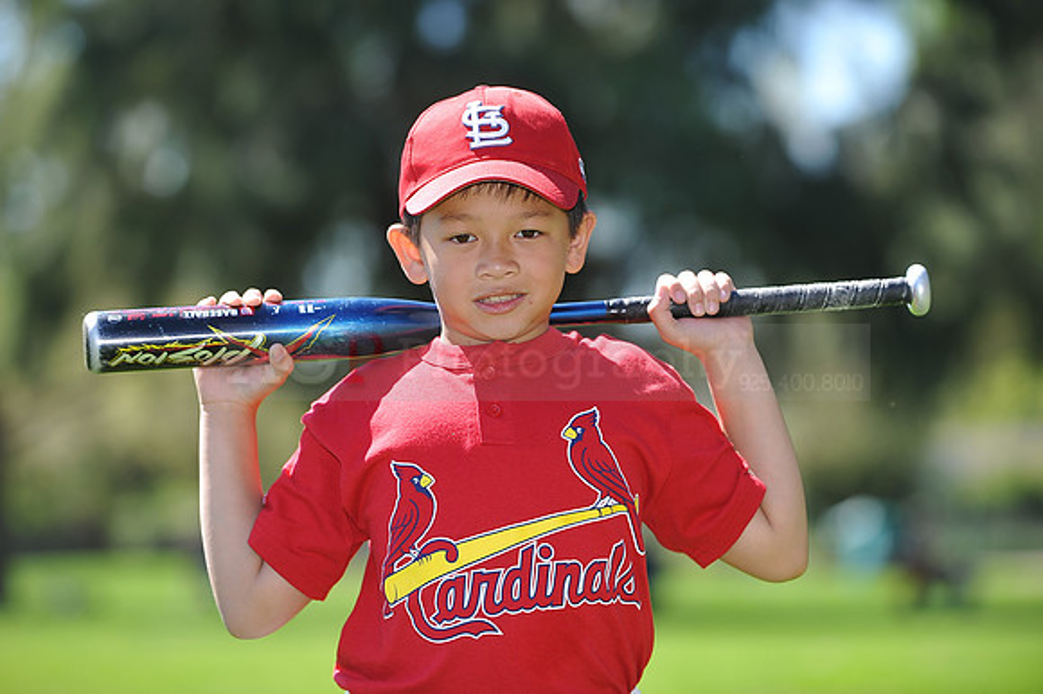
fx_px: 5067
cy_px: 347
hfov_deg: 11.8
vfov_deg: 7.8
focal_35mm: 175
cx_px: 522
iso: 200
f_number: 4.5
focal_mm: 175
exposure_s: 1/500
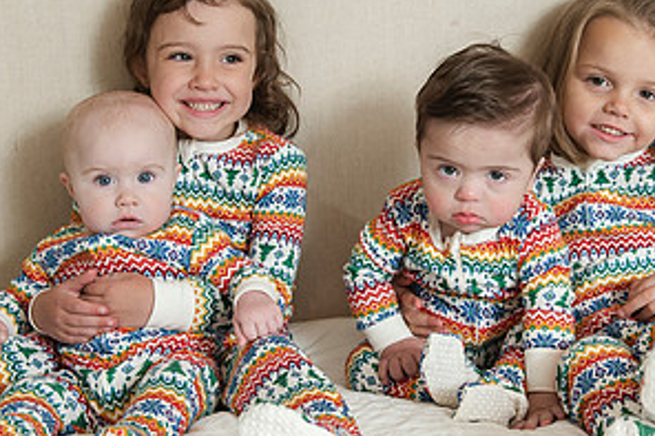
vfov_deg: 18.4
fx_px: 1346
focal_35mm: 74
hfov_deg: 27.2
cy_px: 166
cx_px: 449
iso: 400
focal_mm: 36
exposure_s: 1/160
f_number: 5
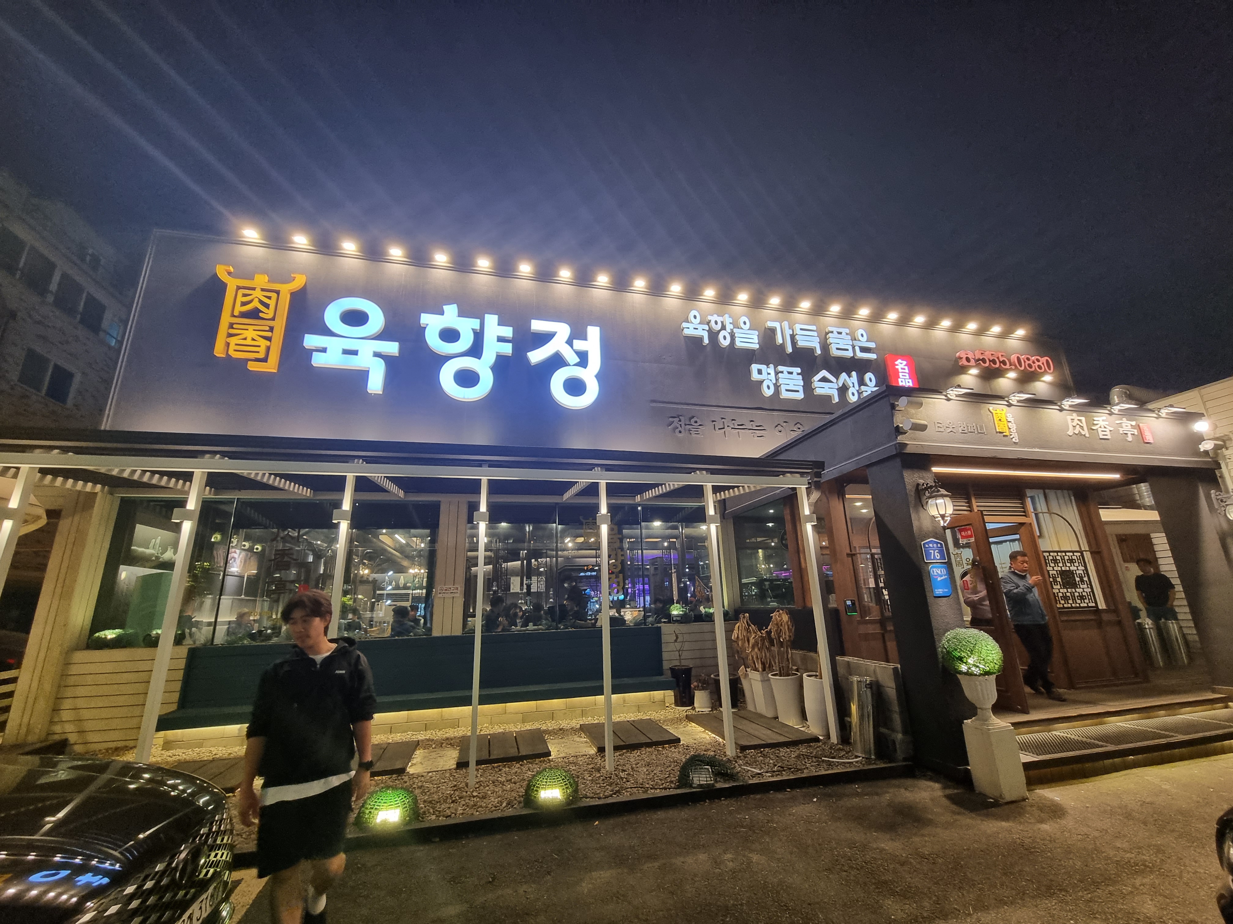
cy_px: 462
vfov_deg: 89.9
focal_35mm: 13
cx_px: 616
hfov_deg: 106.2
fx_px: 463
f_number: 2.2
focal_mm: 2.2
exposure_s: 1/60
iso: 400
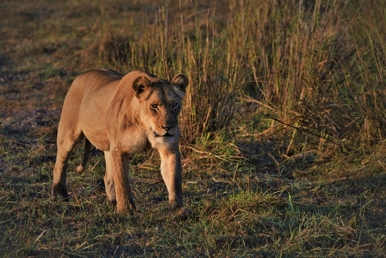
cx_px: 193
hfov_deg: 5.7
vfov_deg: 3.8
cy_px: 129
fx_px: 3861
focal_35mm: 360
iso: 100
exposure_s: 1/125
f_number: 5.6
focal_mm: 240
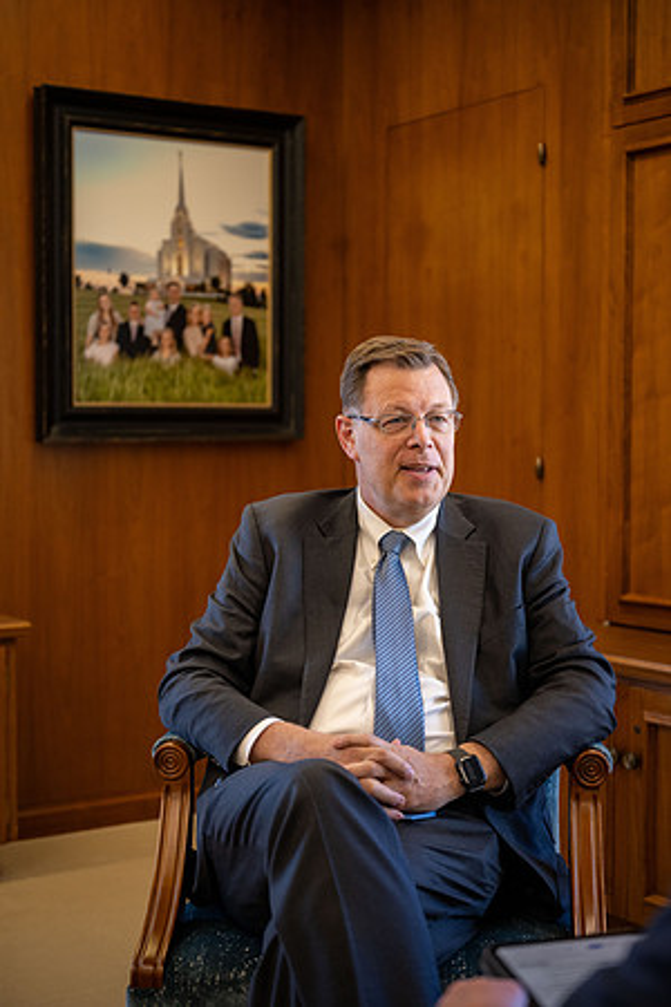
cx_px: 336
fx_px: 1482
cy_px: 504
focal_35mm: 53
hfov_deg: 25.5
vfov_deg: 37.5
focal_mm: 53
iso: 1250
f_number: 2.8
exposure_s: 1/320
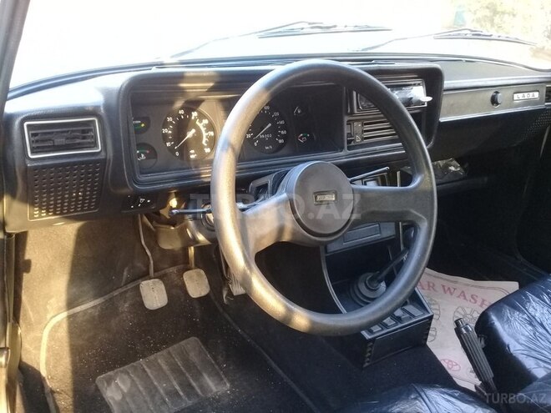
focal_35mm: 31
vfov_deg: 45.4
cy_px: 206
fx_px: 493
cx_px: 276
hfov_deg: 58.4
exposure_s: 1/33
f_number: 2.2
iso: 200
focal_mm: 3.3
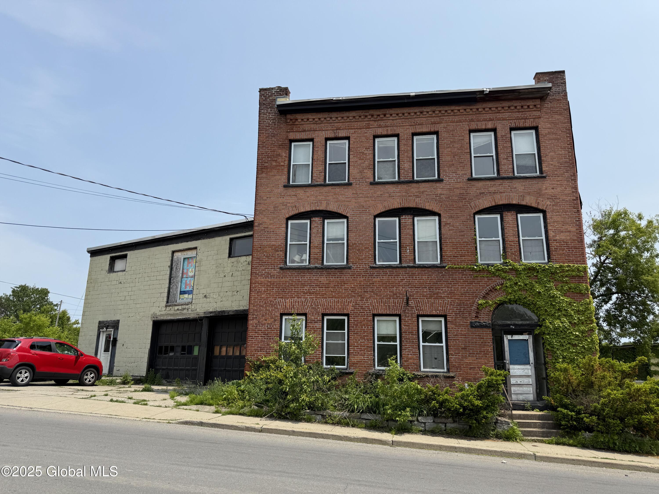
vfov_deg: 56.8
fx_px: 457
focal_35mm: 24
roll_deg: -0.9
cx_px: 330
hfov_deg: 71.6
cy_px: 247
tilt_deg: +14.7
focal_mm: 6.76
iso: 80
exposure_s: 1/5319
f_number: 1.78
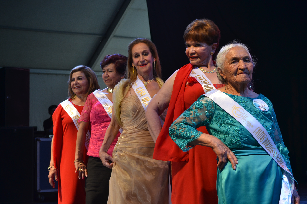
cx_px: 154
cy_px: 102
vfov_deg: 22.6
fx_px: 512
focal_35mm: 60
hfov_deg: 33.4
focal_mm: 40
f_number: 5.3
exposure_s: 1/40
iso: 400
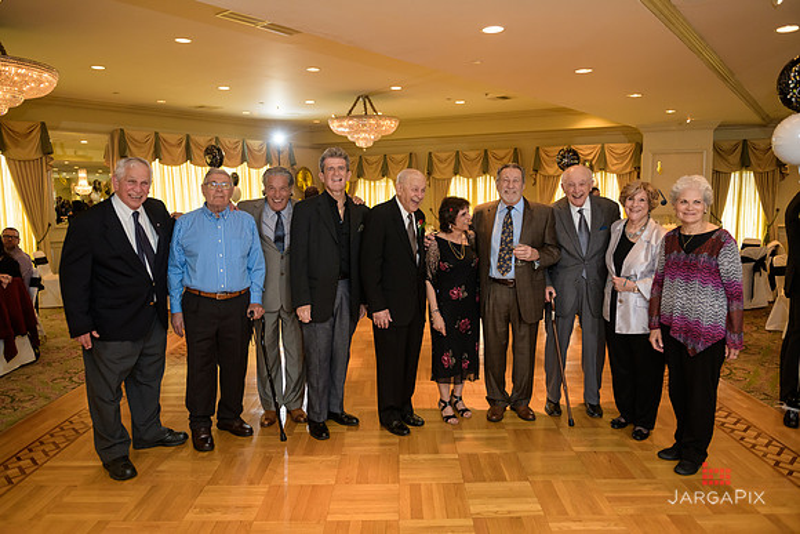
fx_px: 578
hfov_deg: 69.4
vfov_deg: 49.6
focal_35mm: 26
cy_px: 267
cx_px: 400
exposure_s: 1/125
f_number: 3.2
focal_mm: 26
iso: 1000
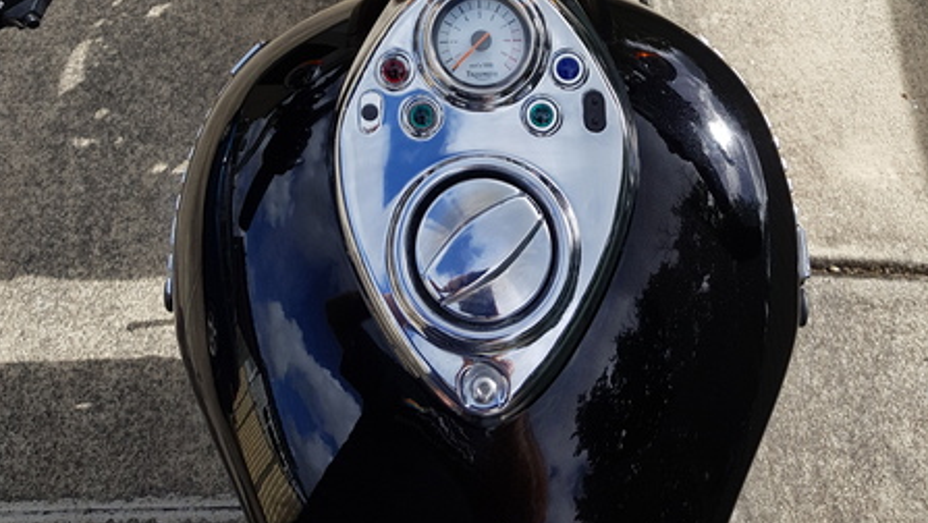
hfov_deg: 52.8
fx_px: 936
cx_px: 463
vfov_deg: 28.0
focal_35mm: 38
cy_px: -75
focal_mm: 4.2
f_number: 1.7
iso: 40
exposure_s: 1/1548
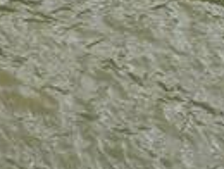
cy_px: -307
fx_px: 1076
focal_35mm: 166
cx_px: -358
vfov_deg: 7.9
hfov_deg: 10.0
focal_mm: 8.38
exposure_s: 1/1000
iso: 130
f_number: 2.8
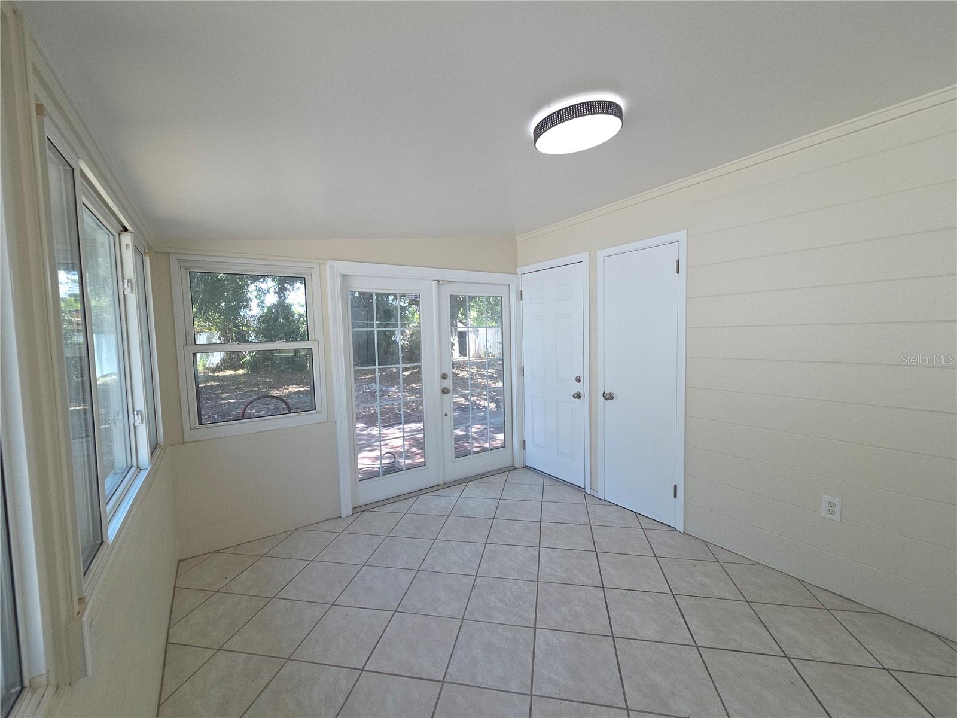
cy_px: 359
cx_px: 478
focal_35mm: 13
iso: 64
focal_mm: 2.2
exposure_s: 1/120
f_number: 2.2
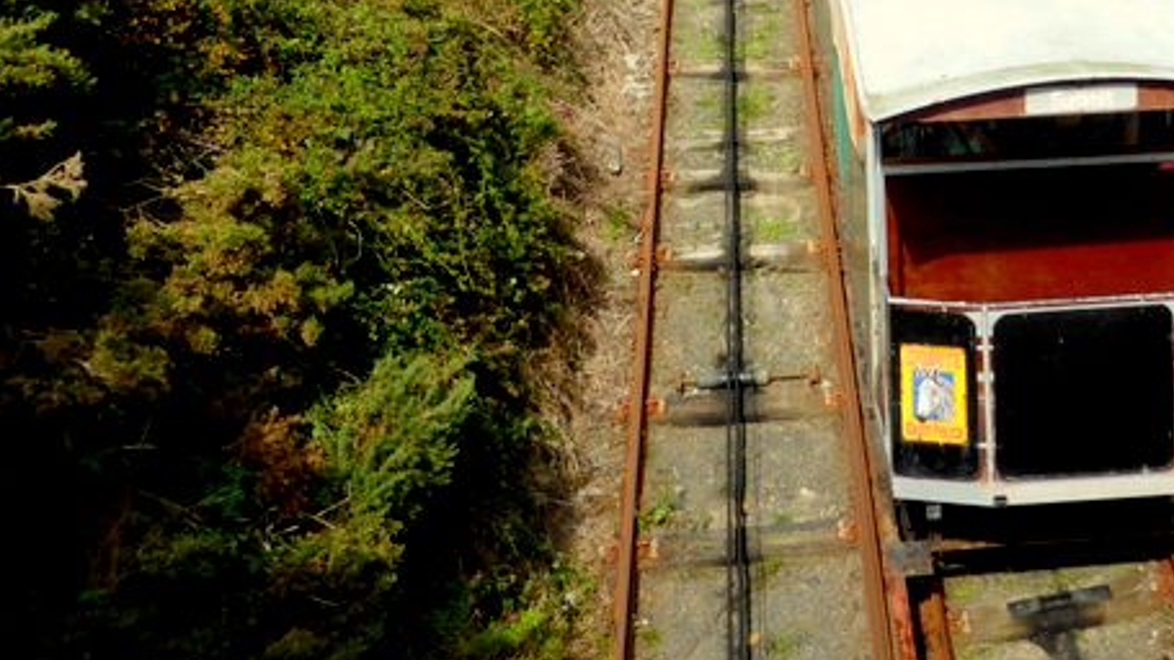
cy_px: -39
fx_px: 1432
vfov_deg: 24.5
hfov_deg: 43.3
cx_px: 862
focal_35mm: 46
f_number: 3.3
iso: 100
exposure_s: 1/1300
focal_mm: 4.3
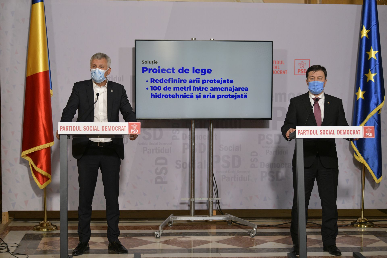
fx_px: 752
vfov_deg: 19.5
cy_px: 129
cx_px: 194
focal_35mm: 70
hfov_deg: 28.8
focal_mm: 70
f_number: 2.8
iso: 1600
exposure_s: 1/200
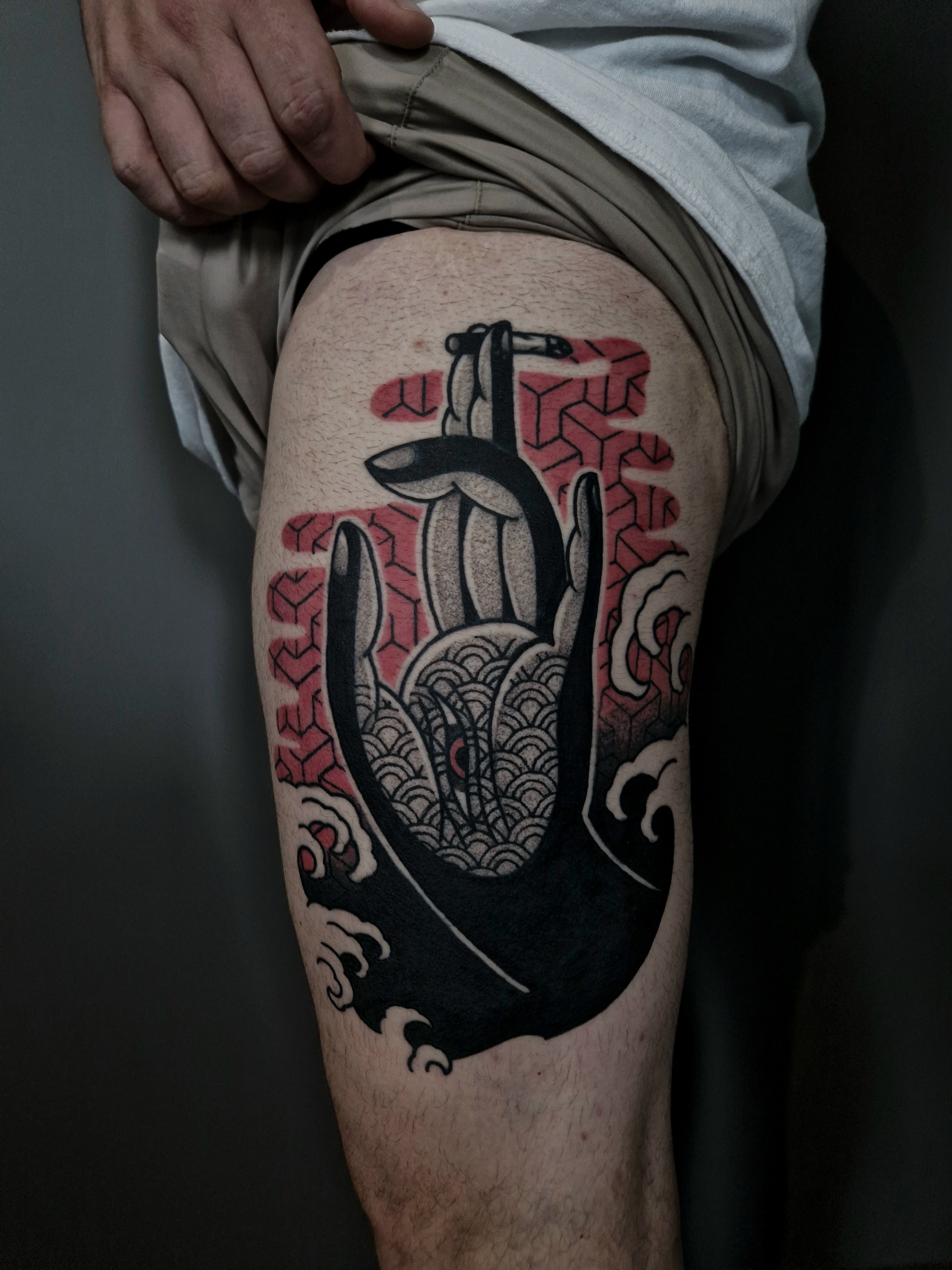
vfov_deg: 73.9
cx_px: 476
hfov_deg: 58.9
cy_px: 635
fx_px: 843
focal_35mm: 23
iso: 50
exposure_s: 1/100
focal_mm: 5.4
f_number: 1.8
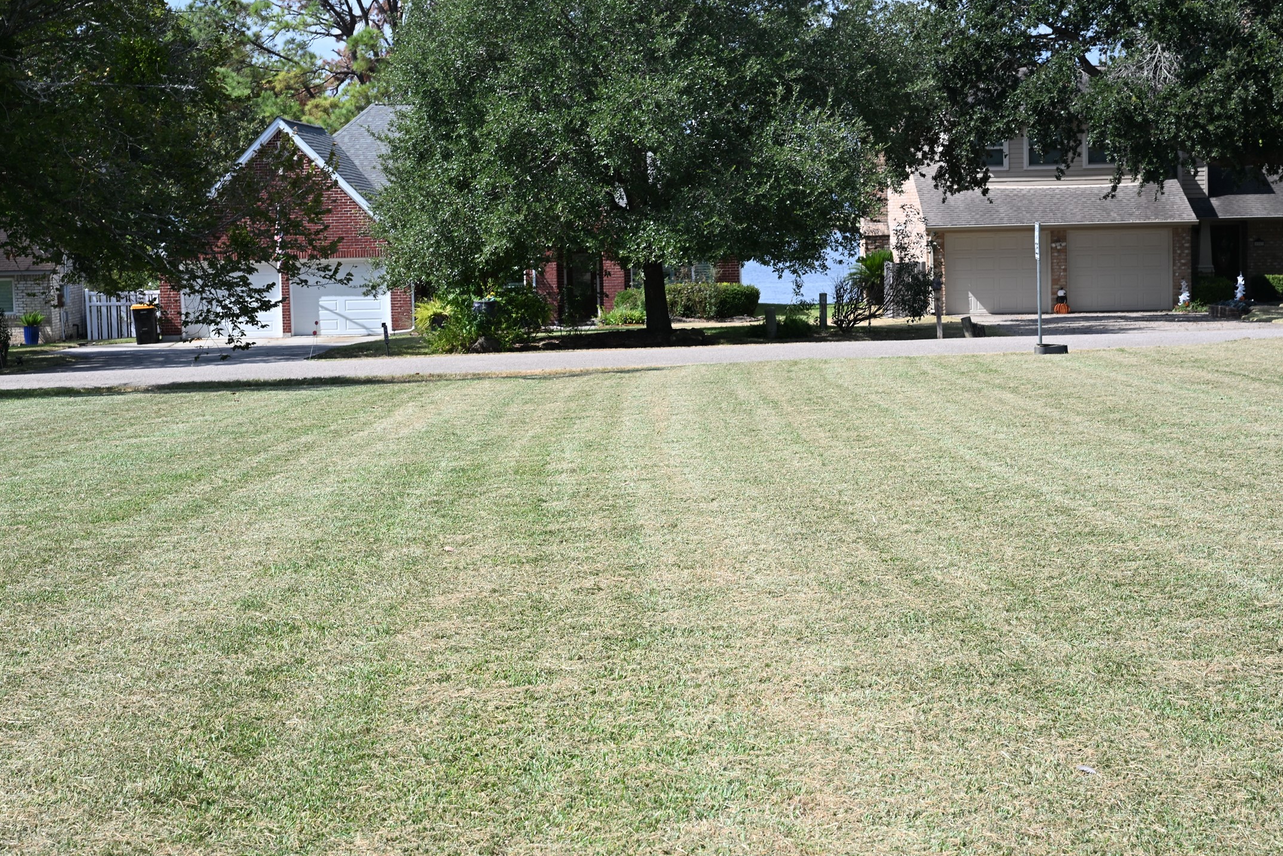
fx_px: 2531
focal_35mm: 71
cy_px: 425
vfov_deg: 19.2
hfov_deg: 28.5
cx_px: 641
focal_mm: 70
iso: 200
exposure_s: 1/250
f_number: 11
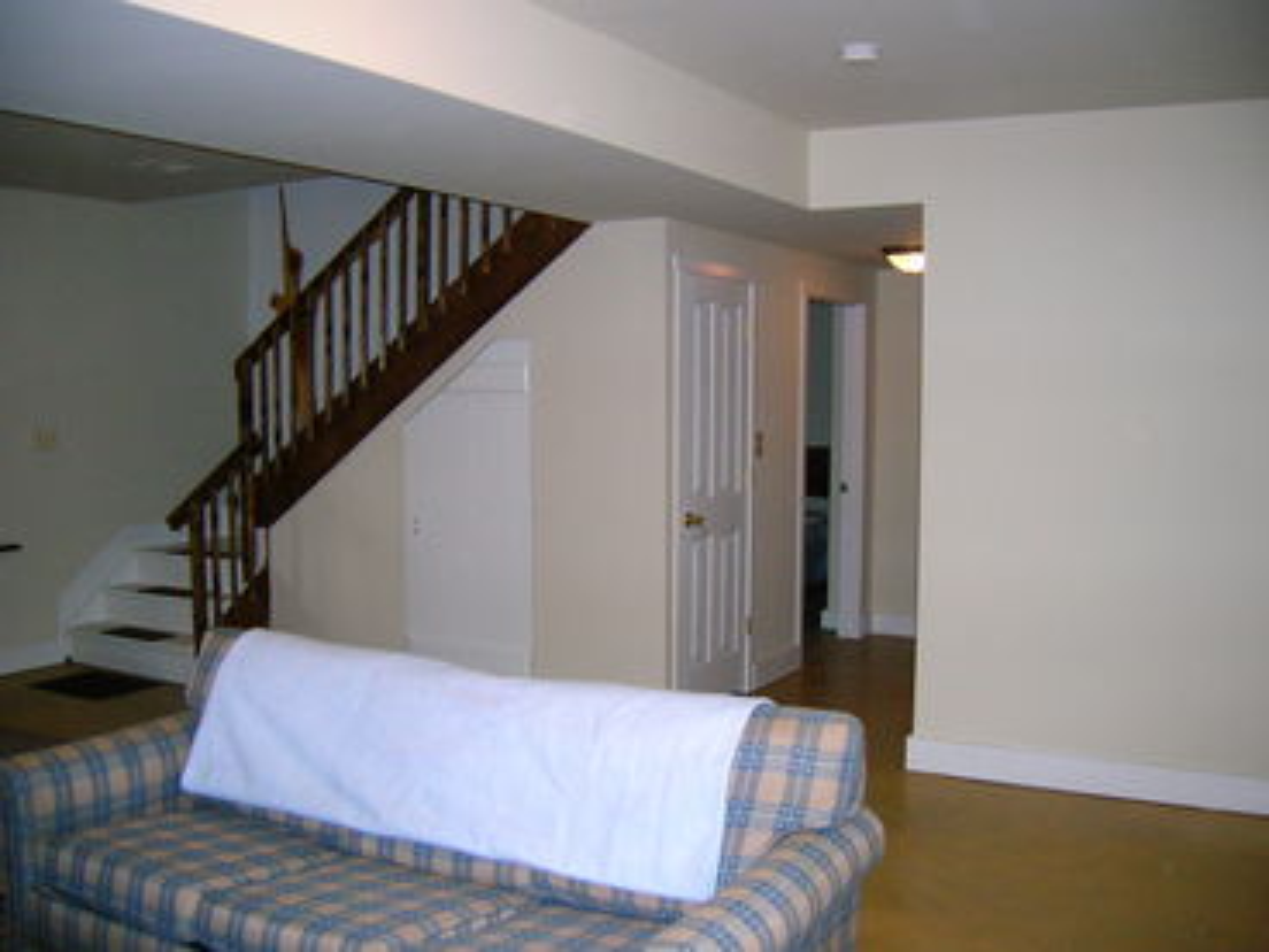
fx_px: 1246
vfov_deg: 41.8
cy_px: 476
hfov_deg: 54.0
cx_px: 634
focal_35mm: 34
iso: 173
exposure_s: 1/60.1
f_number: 2.9
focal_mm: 5.7
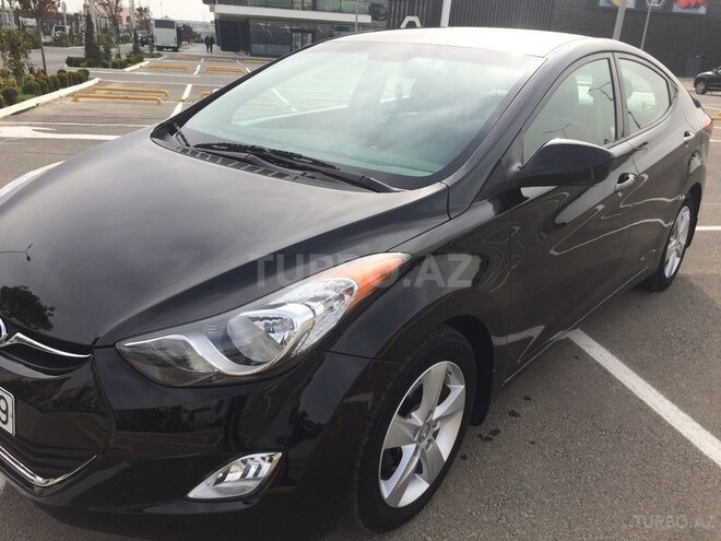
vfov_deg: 48.2
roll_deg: -2.1
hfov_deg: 61.7
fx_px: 604
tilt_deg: -19.7
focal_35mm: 29
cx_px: 360
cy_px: 270
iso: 32
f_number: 2.2
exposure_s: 1/1109
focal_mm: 4.15
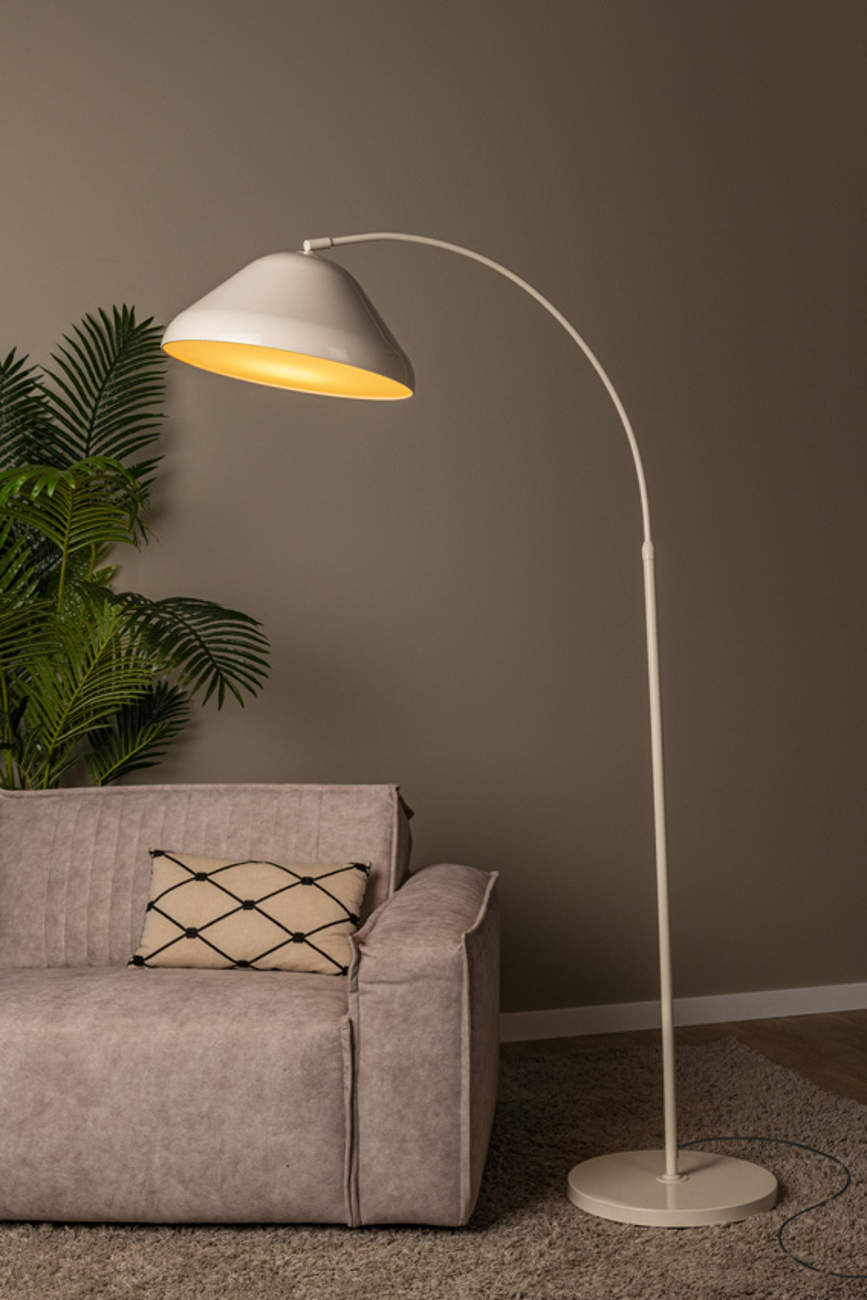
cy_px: 650
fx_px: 1805
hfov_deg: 27.0
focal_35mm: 50
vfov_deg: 39.6
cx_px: 434
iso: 400
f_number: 18
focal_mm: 50
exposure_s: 1/25
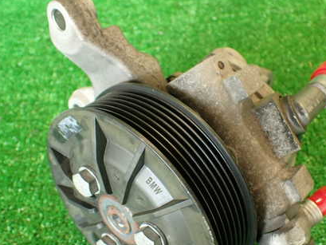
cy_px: 152
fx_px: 414
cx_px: 180
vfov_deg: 32.8
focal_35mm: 44
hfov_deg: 42.9
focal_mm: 5.4
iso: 250
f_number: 2.3
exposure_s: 1/30
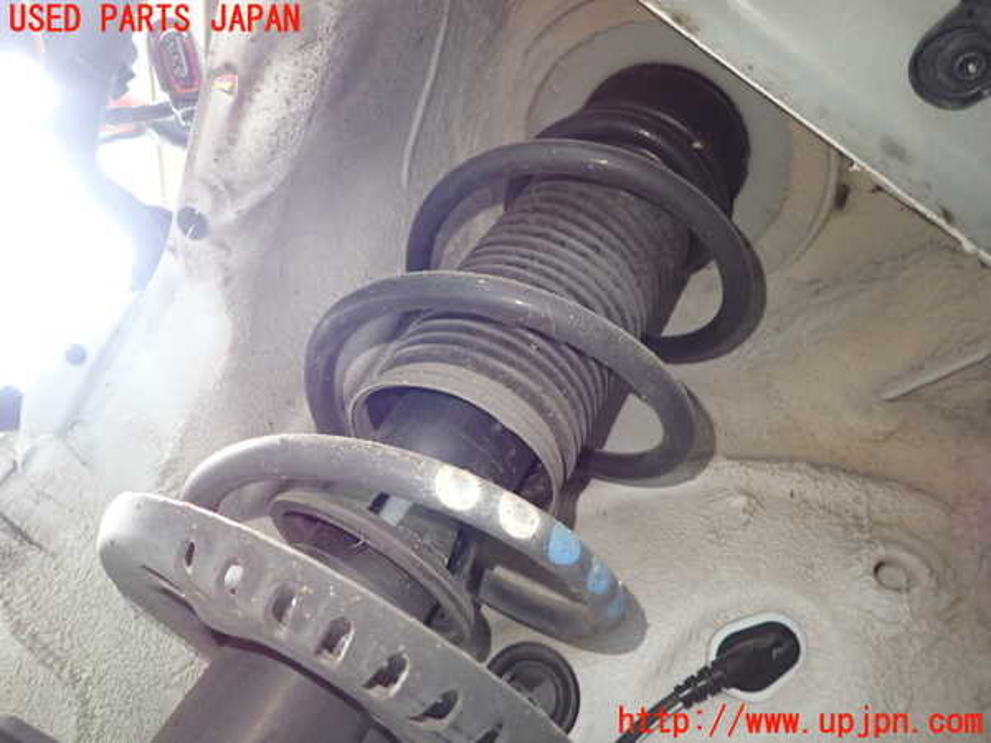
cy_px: 372
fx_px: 716
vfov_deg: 54.9
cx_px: 496
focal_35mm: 25
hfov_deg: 69.4
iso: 400
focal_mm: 4.5
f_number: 2
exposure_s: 1/30
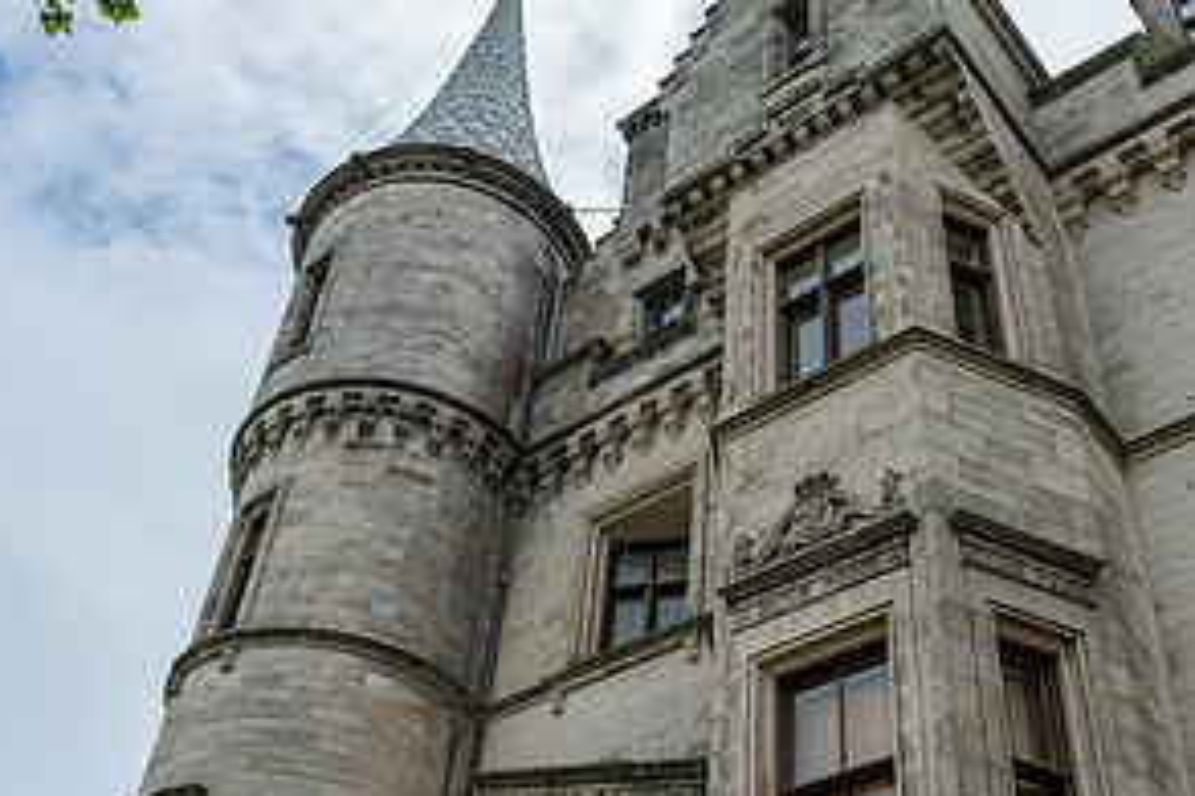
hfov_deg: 45.5
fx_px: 1427
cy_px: 461
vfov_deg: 31.1
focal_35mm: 43
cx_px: 591
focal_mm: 28
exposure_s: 1/400
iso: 160
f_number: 6.3
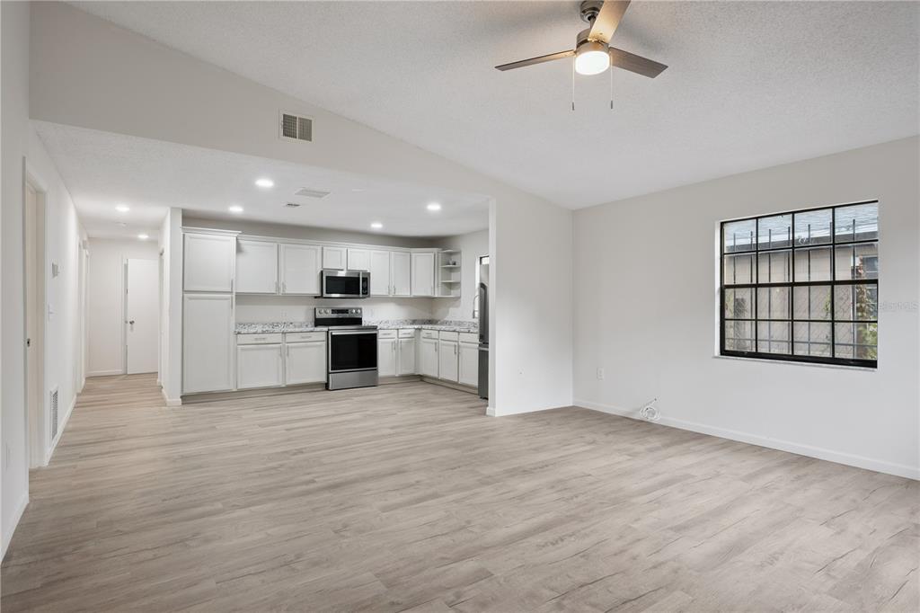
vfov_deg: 64.5
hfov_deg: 86.9
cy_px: 306
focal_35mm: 19
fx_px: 485
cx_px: 460
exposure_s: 1/5
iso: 200
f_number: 9
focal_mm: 19
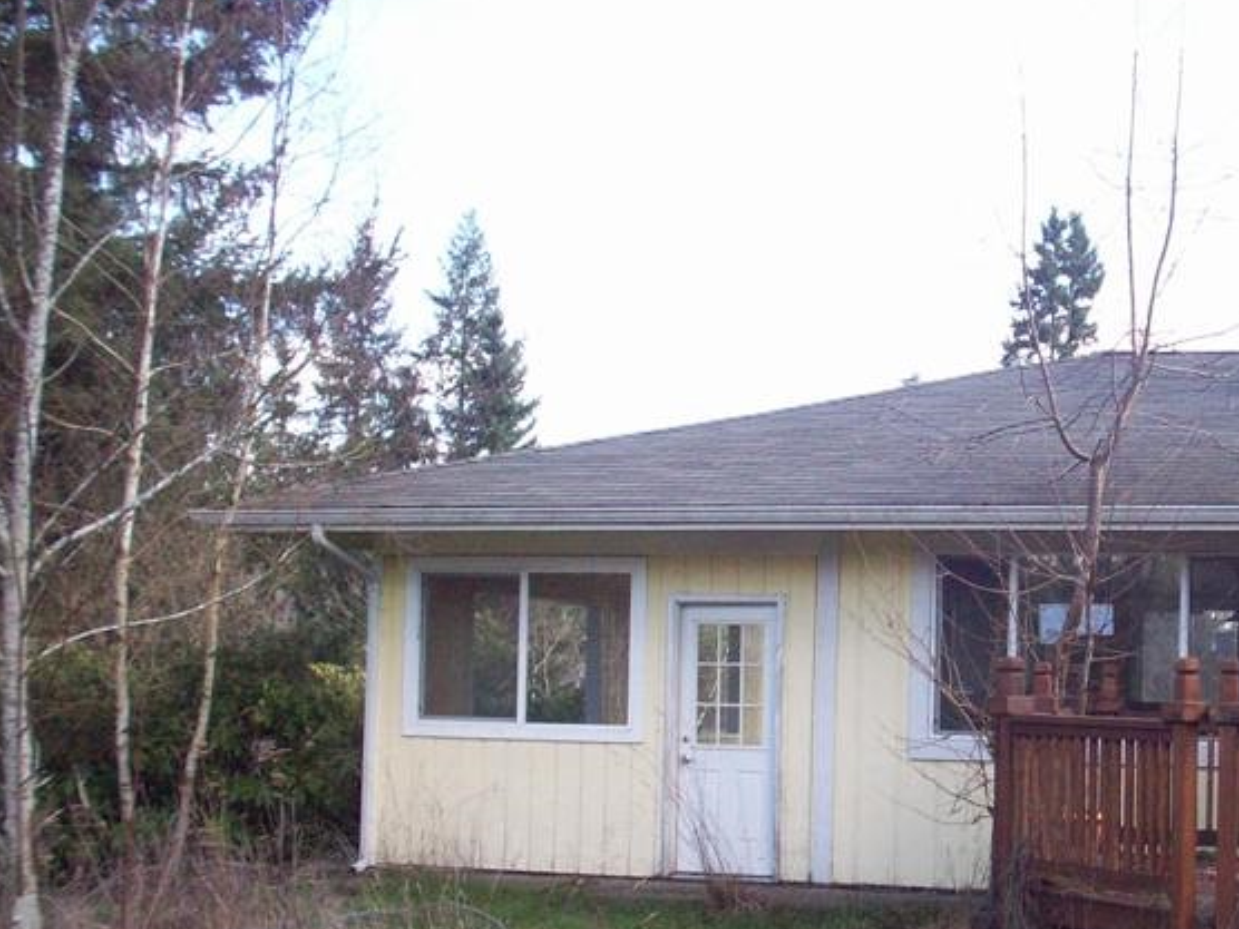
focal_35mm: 59
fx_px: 2112
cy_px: 636
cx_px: 907
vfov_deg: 24.7
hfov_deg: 32.2
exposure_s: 1/462
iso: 200
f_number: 2.8
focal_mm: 6.2
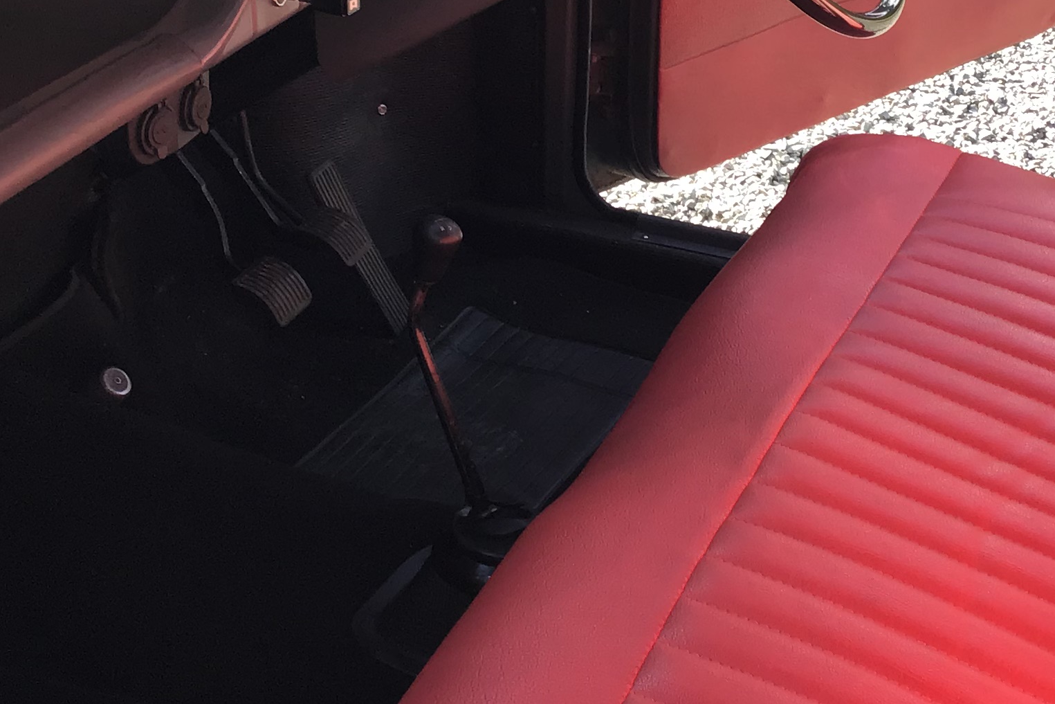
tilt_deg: -29.2
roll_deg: +2.7
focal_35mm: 69
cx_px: 598
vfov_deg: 19.6
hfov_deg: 29.2
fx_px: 2022
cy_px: 168
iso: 25
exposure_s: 1/100
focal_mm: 3.3
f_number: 2.4
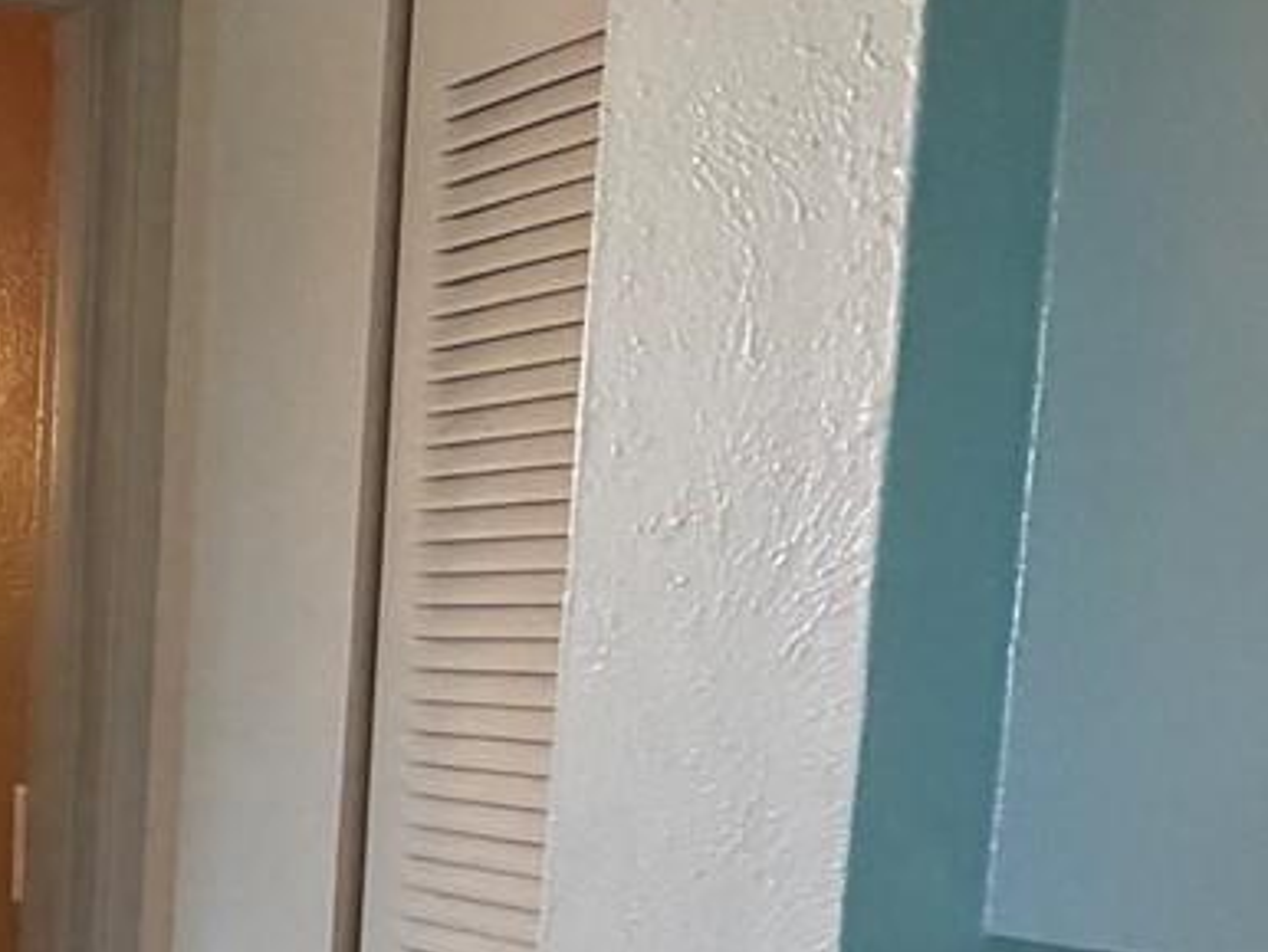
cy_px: 880
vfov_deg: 24.4
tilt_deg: -7.9
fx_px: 2126
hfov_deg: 26.1
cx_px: -545
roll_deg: -0.5
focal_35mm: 58
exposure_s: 1/120
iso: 320
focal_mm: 2.22
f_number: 2.2
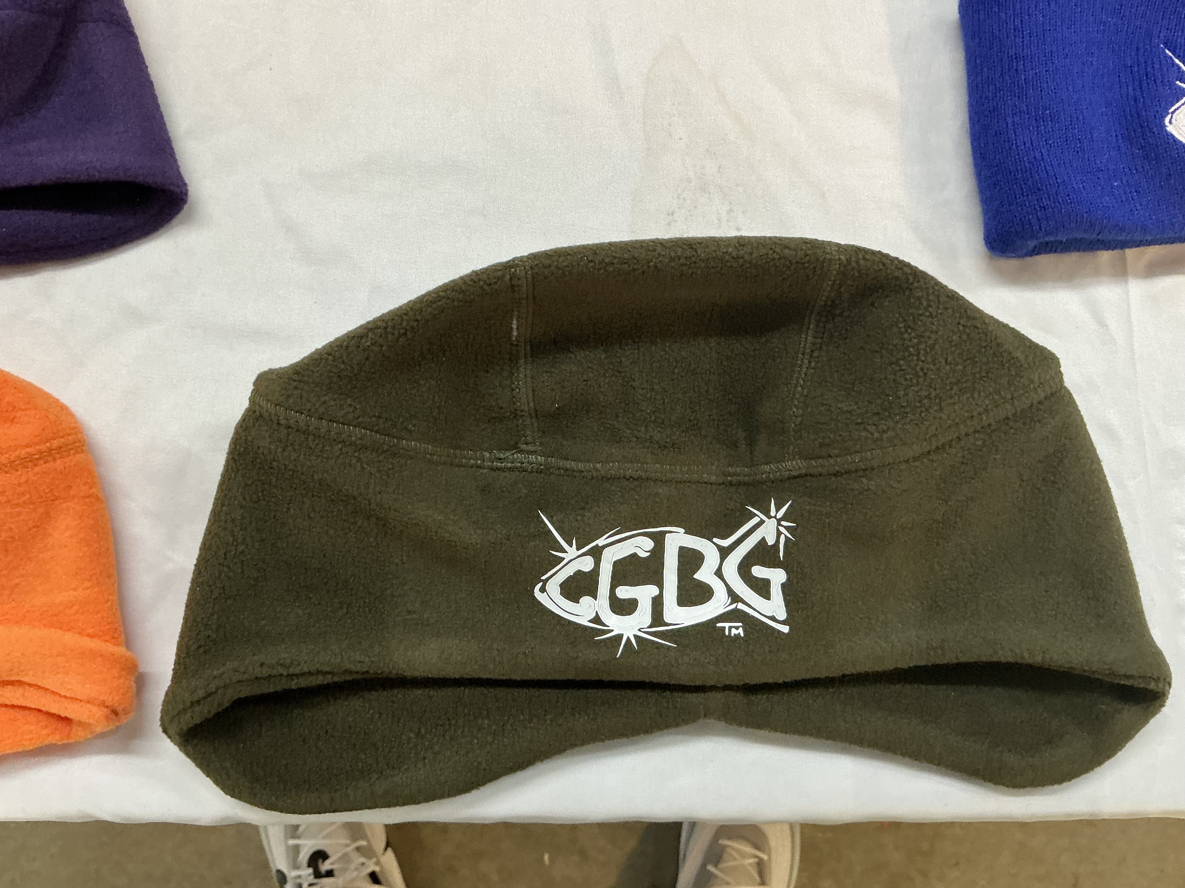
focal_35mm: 28
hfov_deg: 63.4
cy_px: 444
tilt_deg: -84.1
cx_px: 592
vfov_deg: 49.7
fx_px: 959
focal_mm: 3
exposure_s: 1/60
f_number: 1.8
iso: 160
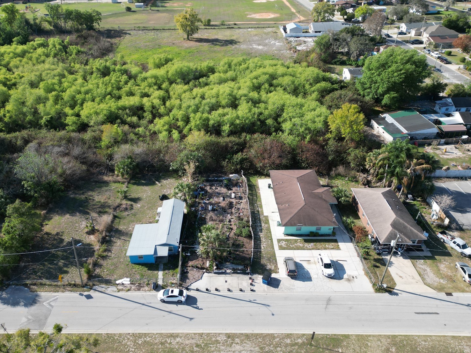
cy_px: 179
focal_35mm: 26
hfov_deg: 67.2
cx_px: 217
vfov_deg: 53.1
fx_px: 354
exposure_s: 1/1600
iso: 130
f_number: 1.7
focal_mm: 6.72
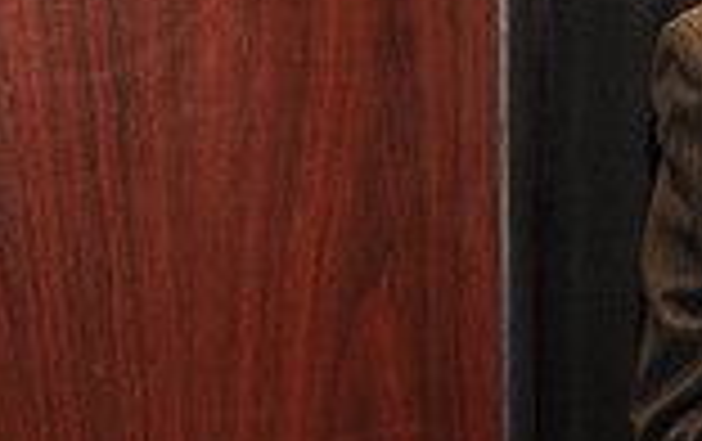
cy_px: -711
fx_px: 7108
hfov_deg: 5.6
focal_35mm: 371
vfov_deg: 3.5
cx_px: -158
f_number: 5.6
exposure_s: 1/60
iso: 1250
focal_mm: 98
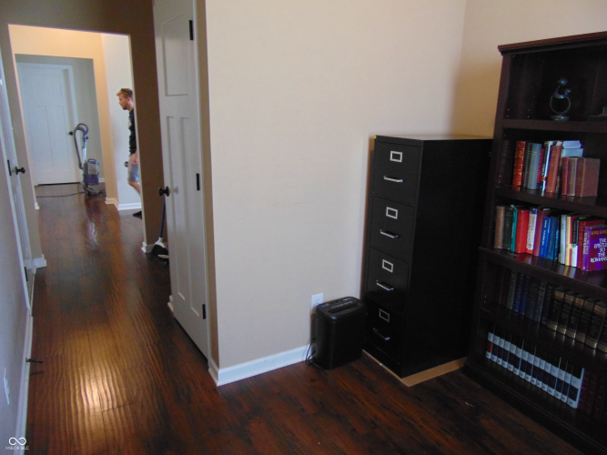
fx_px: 438
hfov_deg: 69.4
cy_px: 228
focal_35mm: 25
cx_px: 304
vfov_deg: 54.9
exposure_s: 1/30
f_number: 3
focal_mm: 4.5
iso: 320
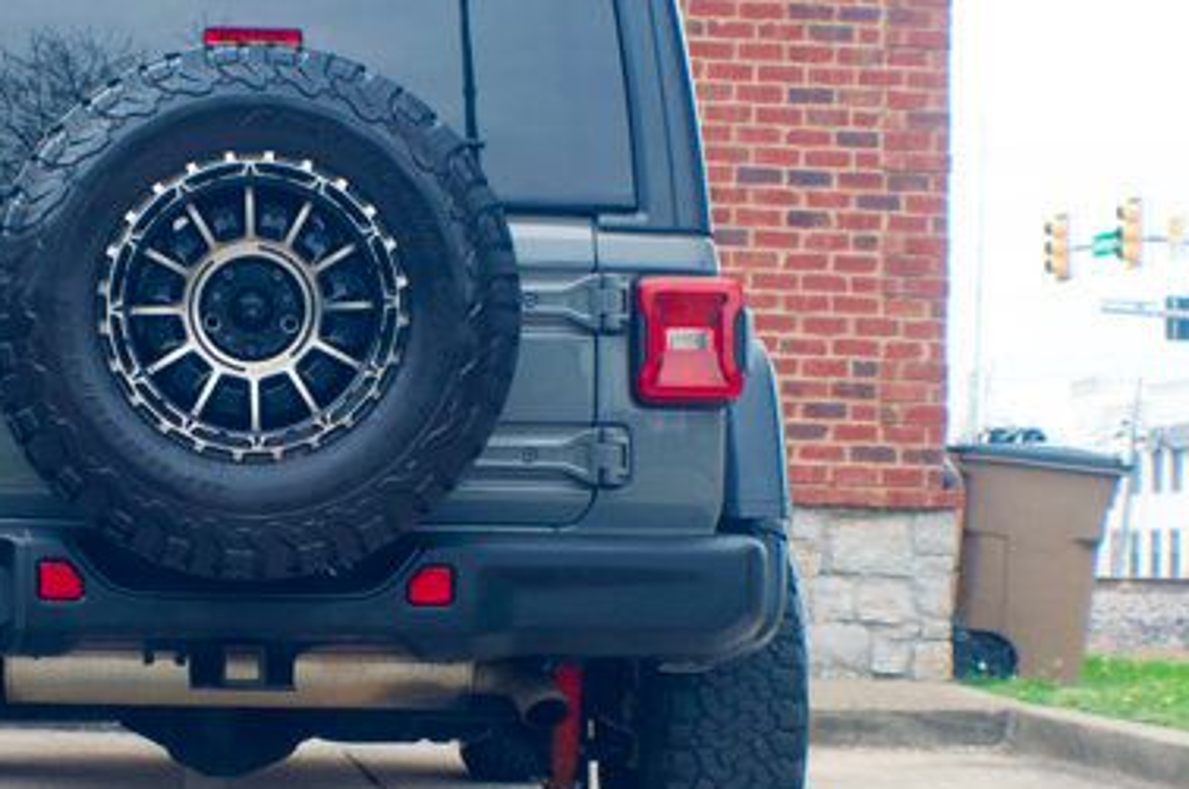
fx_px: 4189
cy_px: 442
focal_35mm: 127
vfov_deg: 10.8
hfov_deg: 16.0
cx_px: 236
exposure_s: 1/125
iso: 1000
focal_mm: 50
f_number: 5.6
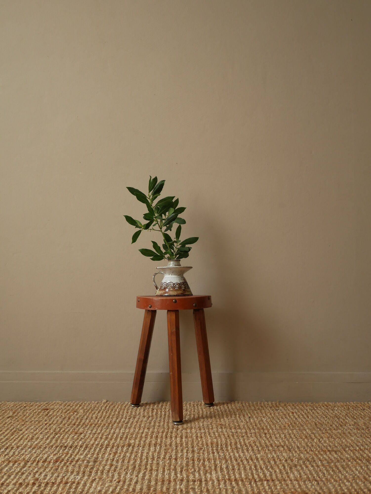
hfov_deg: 44.2
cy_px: 247
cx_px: 186
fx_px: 457
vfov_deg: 56.8
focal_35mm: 32
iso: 400
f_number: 4
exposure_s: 1/60
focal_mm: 16
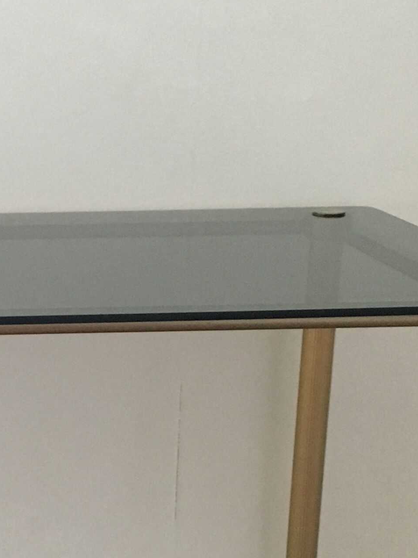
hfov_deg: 15.6
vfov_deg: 20.8
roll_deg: +0.4
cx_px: -61
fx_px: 1481
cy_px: 516
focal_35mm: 92
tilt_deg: -17.9
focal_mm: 4.15
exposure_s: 1/17
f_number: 2.2
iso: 250
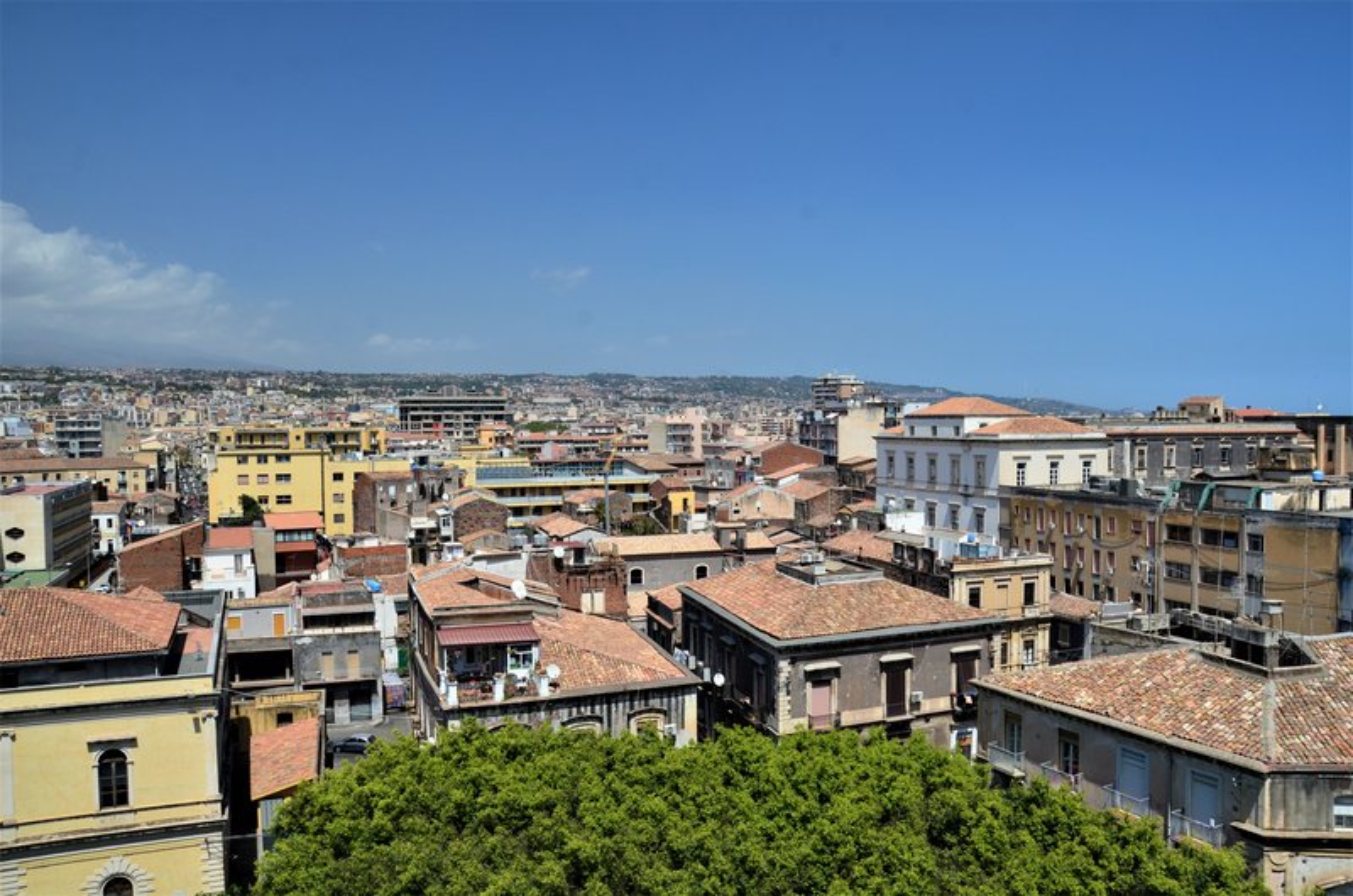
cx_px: 676
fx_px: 1013
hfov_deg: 67.5
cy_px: 448
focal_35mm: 27
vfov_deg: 47.7
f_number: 10
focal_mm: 18
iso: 320
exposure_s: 1/250
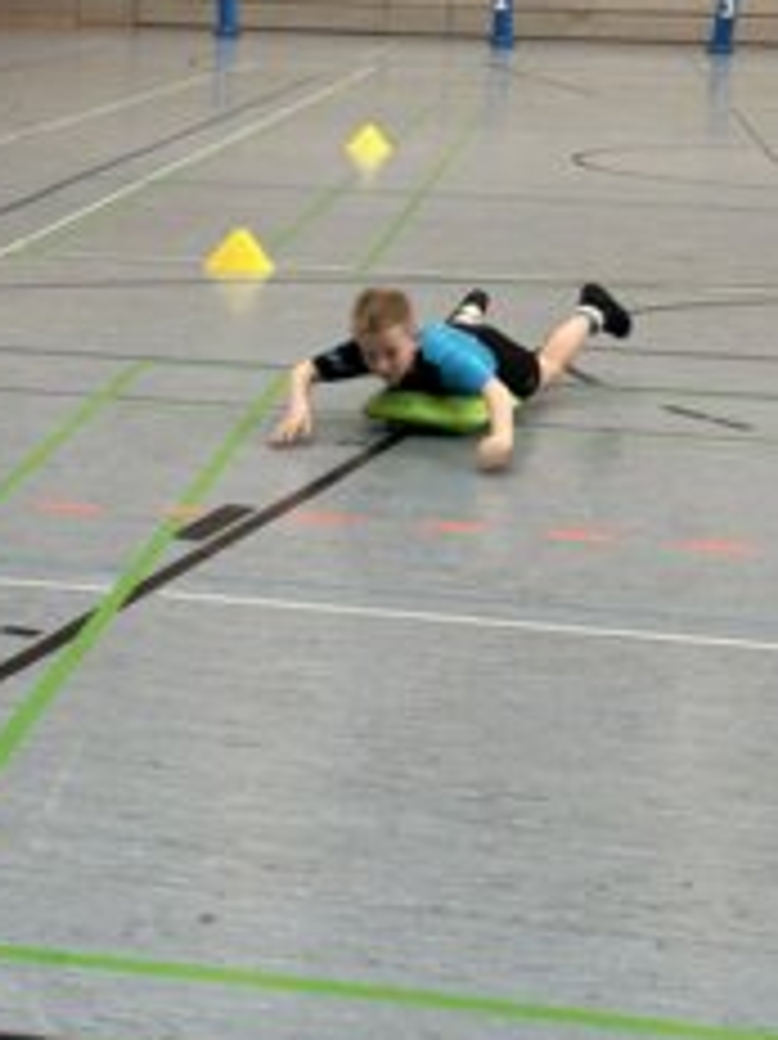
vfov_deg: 23.6
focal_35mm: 83
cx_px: 108
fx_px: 2490
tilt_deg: -10.3
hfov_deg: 17.5
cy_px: 468
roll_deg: -2.7
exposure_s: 1/50
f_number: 1.78
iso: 64
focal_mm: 6.86
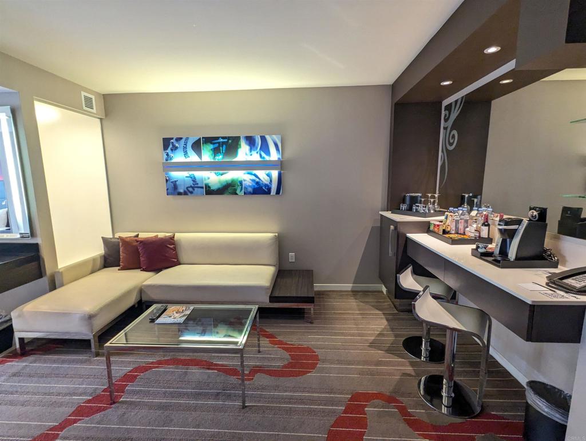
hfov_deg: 94.4
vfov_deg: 78.2
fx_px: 271
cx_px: 293
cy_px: 220
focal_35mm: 16
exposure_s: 1/60
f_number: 2.2
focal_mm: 2.35
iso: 355
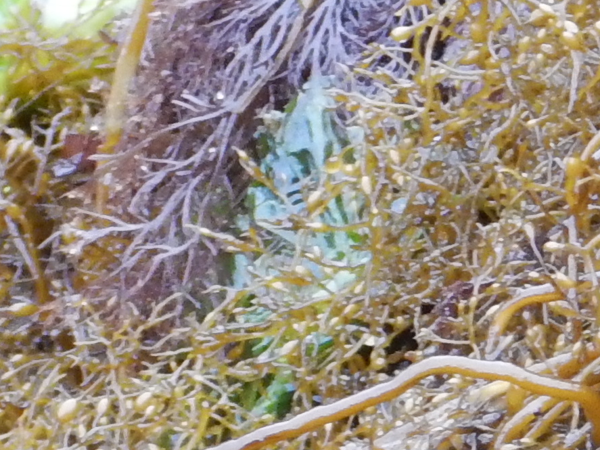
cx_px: 1011
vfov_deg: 4.7
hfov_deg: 6.1
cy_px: 494
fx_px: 5494
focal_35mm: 317
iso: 400
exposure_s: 1/30
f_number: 4.4
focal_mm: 11
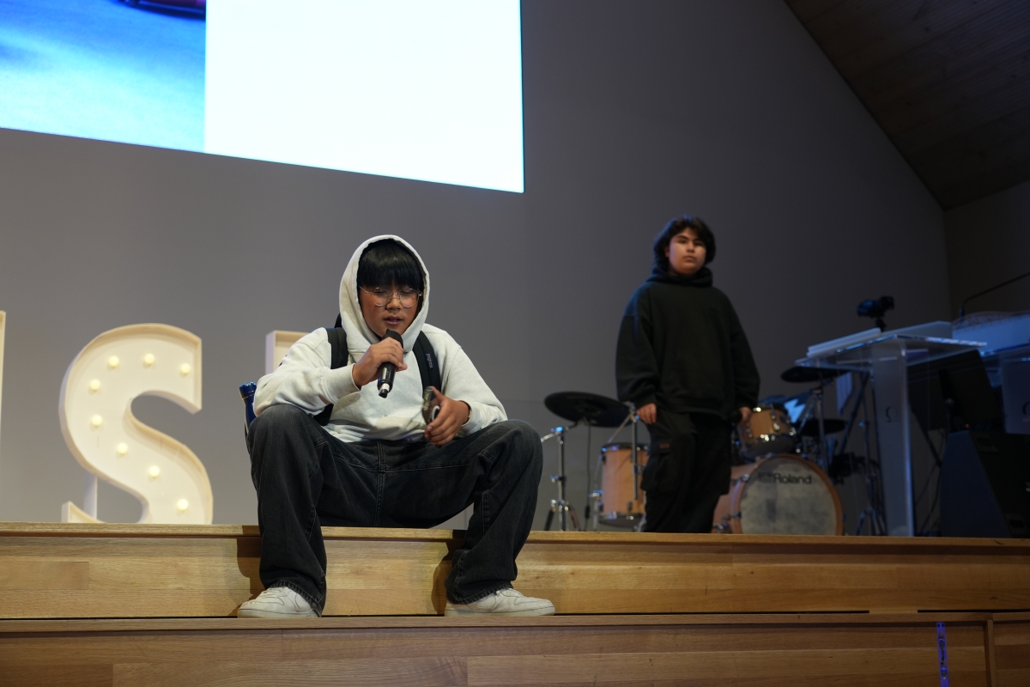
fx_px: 1545
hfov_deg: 36.9
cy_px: 344
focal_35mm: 54
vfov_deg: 25.1
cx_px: 515
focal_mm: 54
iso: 640
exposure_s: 1/60
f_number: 4
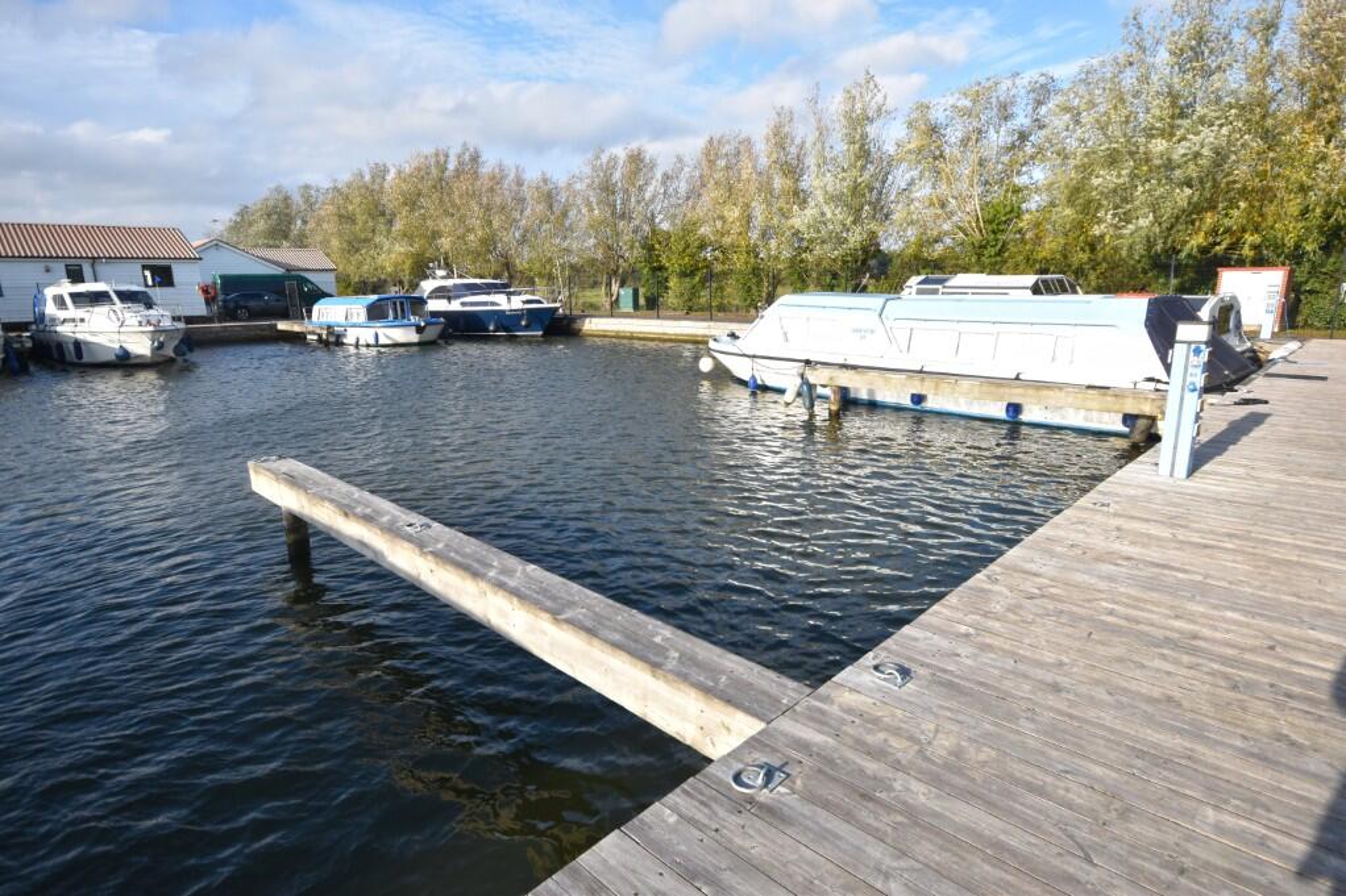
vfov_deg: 63.2
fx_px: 729
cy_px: 448
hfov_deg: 85.4
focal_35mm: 20
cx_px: 673
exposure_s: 1/250
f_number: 8
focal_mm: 13
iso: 200
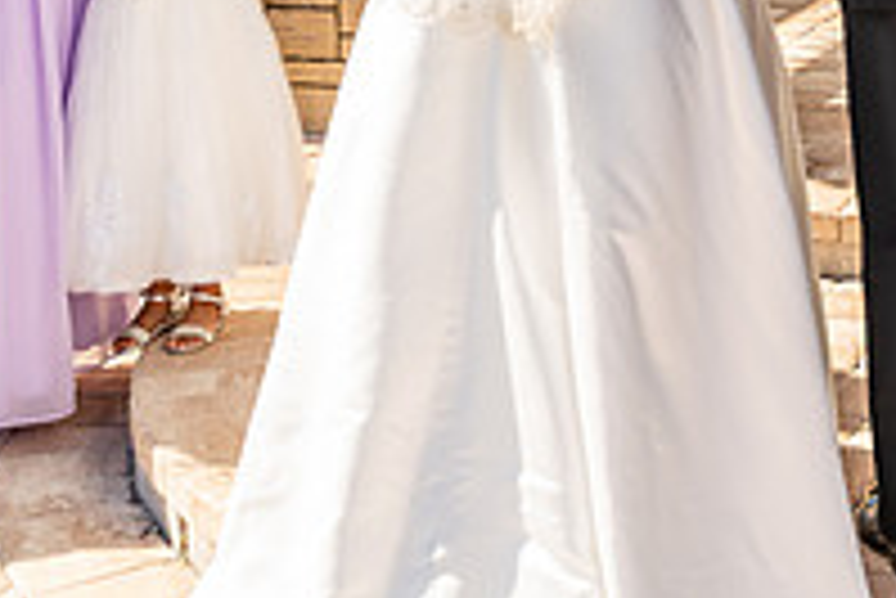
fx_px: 2092
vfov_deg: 15.2
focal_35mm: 84
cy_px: -282
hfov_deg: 23.1
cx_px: 917
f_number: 4
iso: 100
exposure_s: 1/500
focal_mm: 28
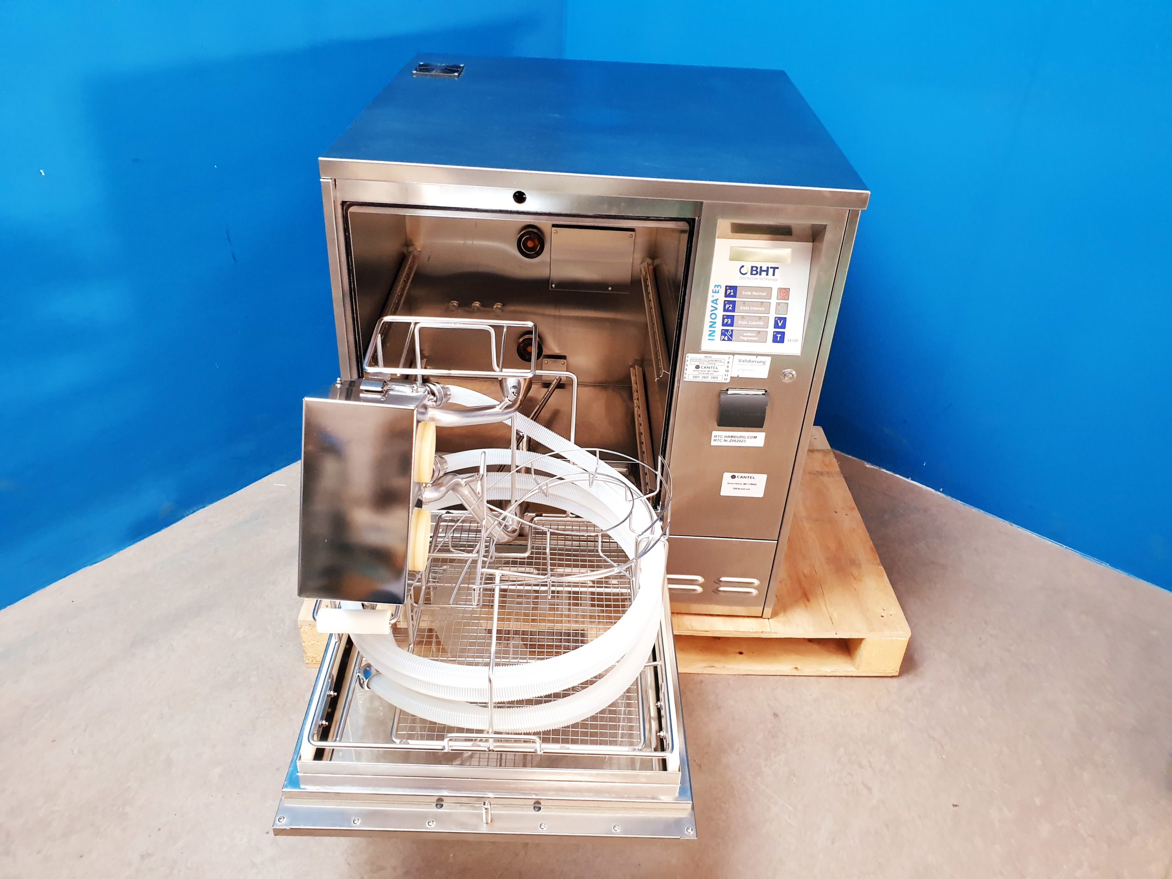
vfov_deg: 53.1
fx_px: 880
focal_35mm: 26
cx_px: 586
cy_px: 440
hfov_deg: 67.3
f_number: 2.4
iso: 320
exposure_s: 1/50
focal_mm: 4.3
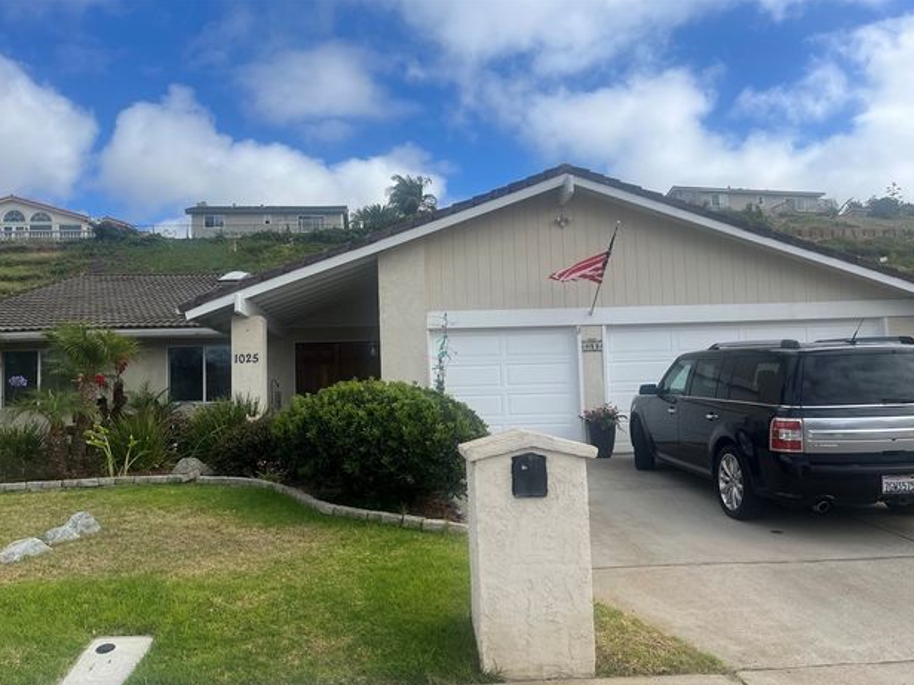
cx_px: 448
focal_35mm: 27
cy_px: 351
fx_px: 713
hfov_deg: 65.3
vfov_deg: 51.3
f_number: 1.6
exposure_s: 1/3311
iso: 50
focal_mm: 5.1
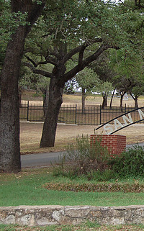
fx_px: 661
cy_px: 125
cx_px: 200
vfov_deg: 19.8
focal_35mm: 105
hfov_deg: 12.0
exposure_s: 1/200
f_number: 5.6
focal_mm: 38
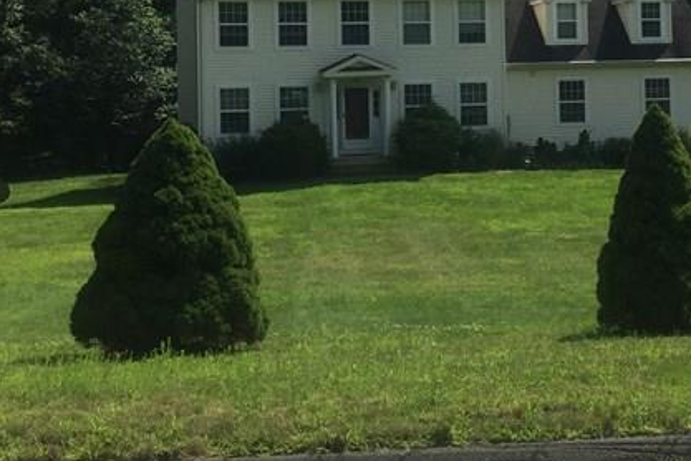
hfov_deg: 26.8
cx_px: 552
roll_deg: -0.2
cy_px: 71
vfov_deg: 18.2
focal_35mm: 74
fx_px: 1420
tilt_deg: +1.5
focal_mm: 4.15
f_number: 2.2
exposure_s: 1/3300
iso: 32
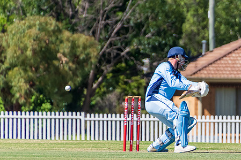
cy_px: 97
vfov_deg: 1.3
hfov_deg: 1.9
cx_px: 207
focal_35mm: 1066
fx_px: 7133
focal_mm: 400
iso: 400
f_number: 7.1
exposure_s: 1/2000
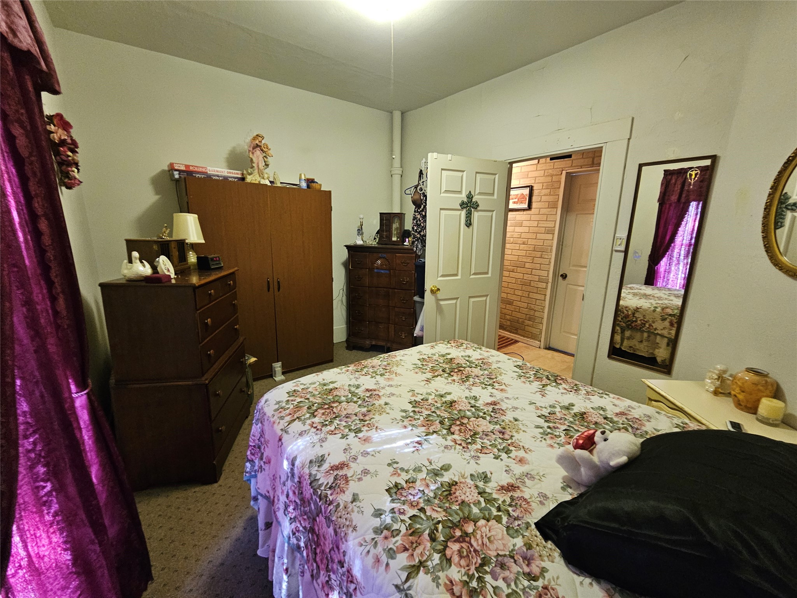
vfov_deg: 89.9
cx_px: 398
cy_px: 299
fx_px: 299
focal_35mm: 13
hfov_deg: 106.2
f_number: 2.2
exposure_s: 1/30
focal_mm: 2.2
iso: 500
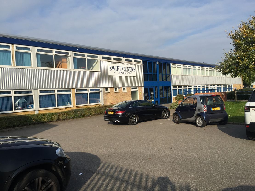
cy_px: 96
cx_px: 128
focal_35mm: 29
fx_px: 214
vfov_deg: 48.2
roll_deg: +3.1
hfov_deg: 61.6
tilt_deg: +0.7
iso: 32
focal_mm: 4.15
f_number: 2.2
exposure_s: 1/1980
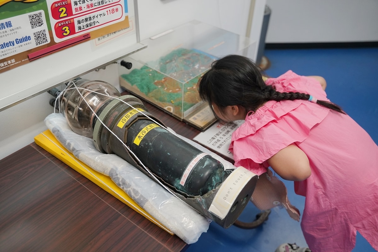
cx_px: 189
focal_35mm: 31
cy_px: 126
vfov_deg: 42.3
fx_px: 326
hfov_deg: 60.3
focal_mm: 31
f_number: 3.2
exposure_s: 1/160
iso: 1600
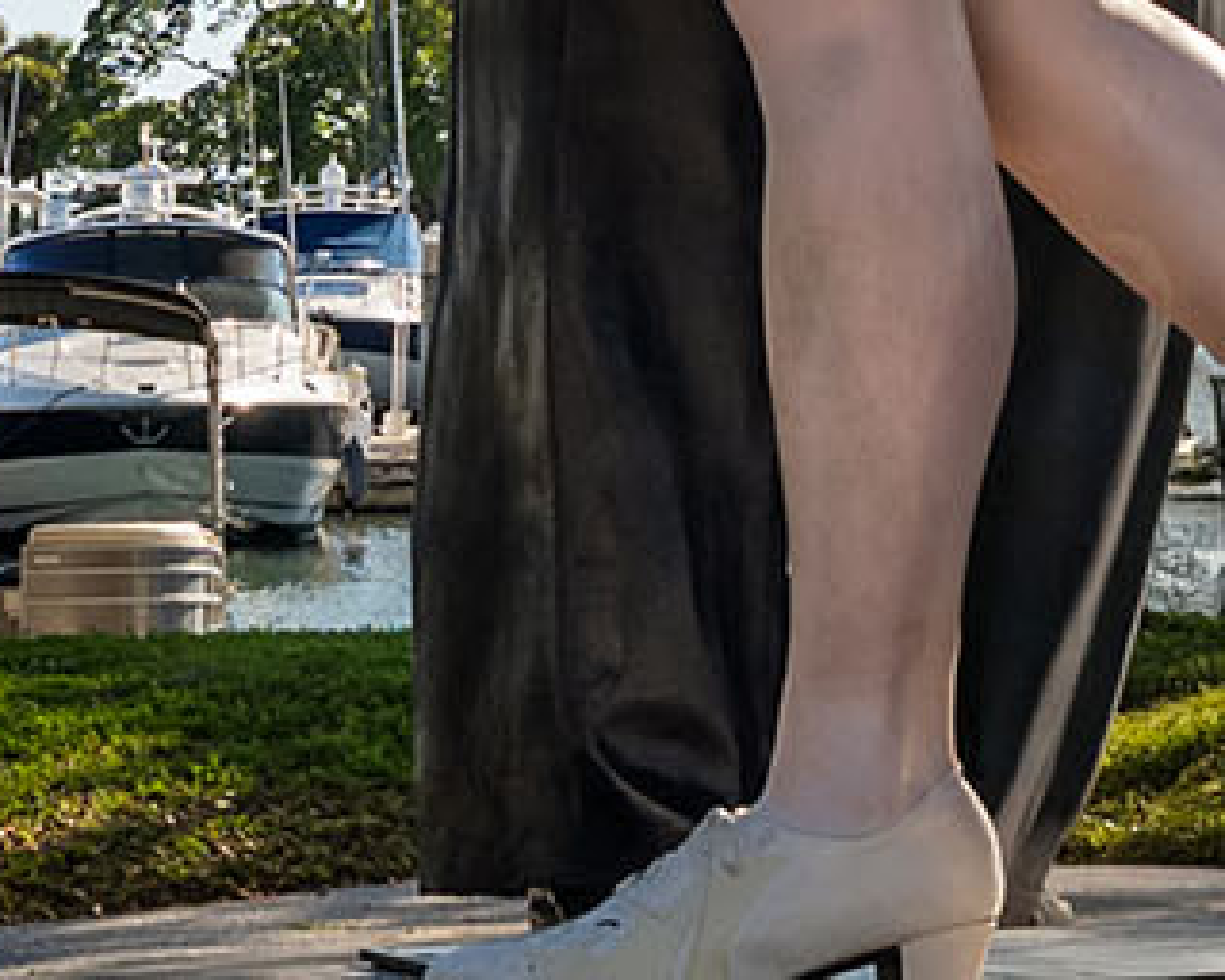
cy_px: -827
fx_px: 8144
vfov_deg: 6.7
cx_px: 1428
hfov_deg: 8.5
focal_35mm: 225
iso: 640
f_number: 8
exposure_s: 1/125
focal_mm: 42.5
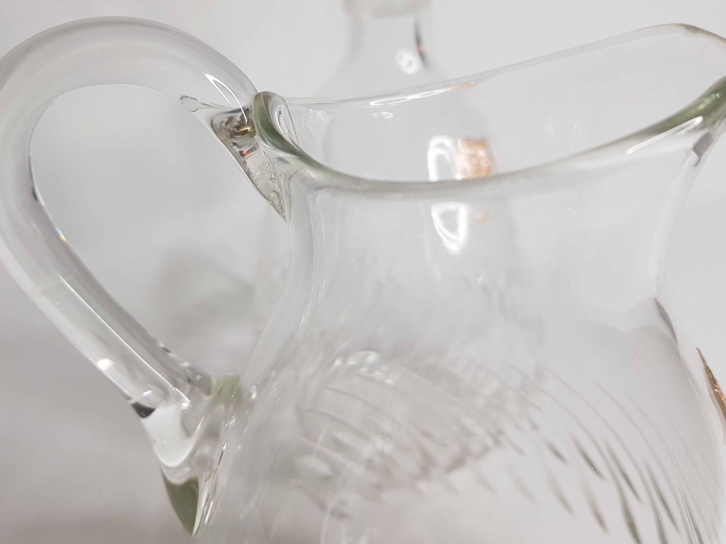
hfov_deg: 56.8
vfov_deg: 44.0
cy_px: 220
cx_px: 371
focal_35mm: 32
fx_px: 671
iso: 50
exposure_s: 1/100
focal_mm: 4.2
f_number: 1.7
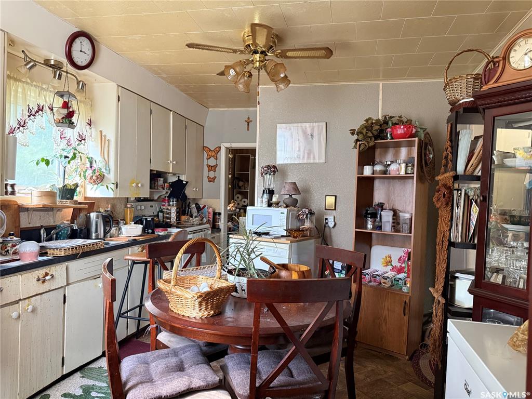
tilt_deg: -0.3
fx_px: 369
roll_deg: -2.2
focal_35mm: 24
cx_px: 266
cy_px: 200
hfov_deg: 71.6
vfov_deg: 56.8
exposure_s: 1/48
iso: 800
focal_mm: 6.76
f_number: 1.78
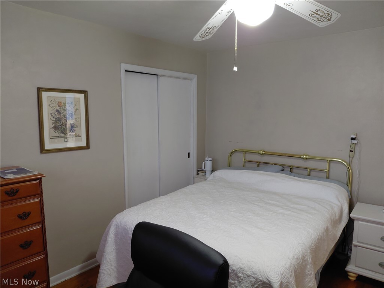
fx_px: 277
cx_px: 192
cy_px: 144
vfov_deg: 54.9
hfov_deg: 69.4
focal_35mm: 25
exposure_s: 1/60
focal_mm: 4.69
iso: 320
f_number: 1.8
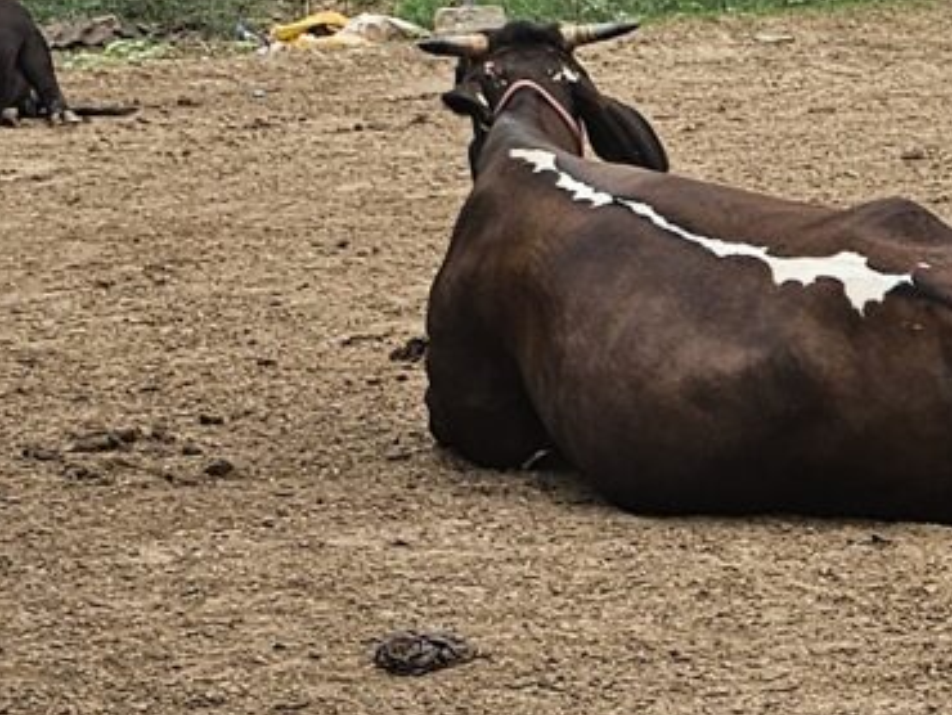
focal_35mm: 159
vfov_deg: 9.2
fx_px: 4376
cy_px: 872
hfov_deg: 11.8
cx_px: 1503
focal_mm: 6.3
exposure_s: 1/247
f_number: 1.7
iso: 10
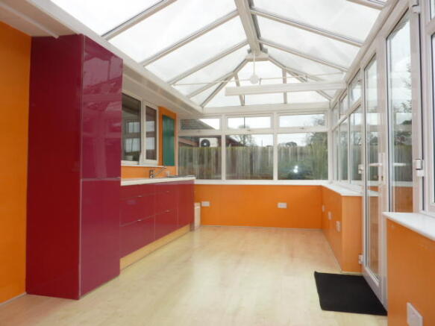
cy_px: 163
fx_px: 314
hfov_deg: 69.4
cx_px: 218
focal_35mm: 25
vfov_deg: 54.9
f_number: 4
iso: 100
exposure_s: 1/200
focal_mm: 4.1
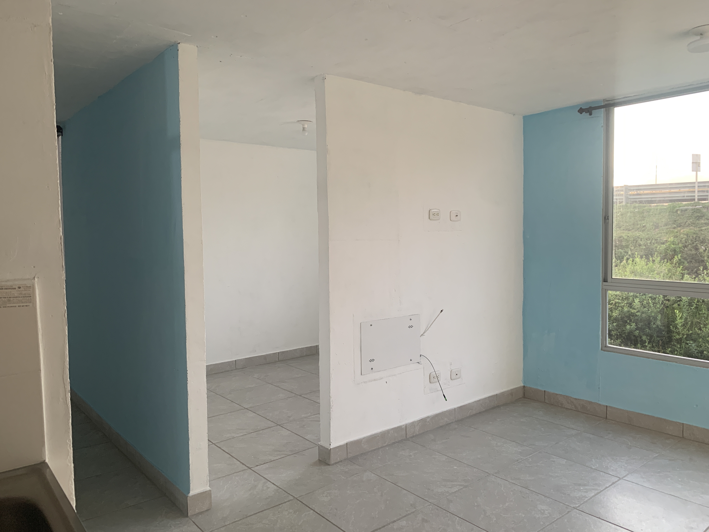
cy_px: 266
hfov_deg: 67.3
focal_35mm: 26
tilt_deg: -3.3
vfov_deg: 53.1
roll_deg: -0.1
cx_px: 354
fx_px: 533
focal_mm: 4.25
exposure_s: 1/72
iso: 100
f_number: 1.8
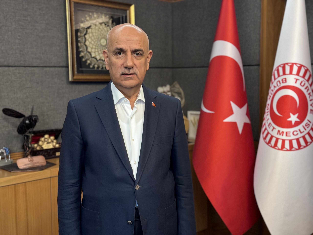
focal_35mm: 48
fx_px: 434
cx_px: 156
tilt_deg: -5.1
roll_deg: +0.8
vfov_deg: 30.3
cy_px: 118
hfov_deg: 39.7
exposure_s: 1/33
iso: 200
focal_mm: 6.76
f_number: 1.78
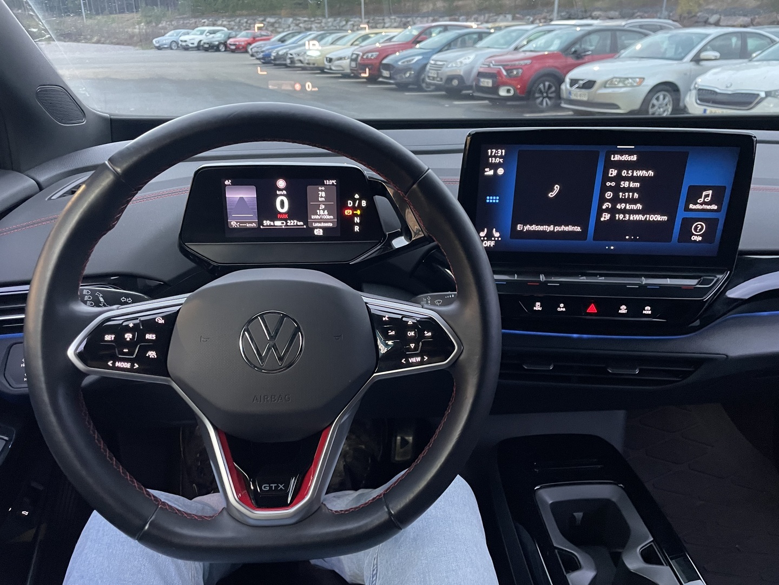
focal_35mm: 26
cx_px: 390
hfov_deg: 67.3
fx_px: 585
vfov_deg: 53.1
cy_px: 292
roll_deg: +1.2
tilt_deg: -24.3
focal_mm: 4.2
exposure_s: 1/26
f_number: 1.6
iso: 500
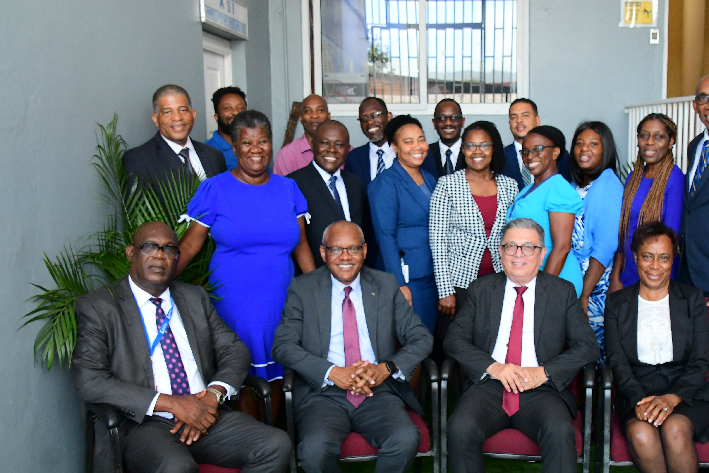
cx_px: 455
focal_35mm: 36
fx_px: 709
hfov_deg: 52.4
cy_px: 273
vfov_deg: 36.8
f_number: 5.6
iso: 2000
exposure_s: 1/160
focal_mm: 18
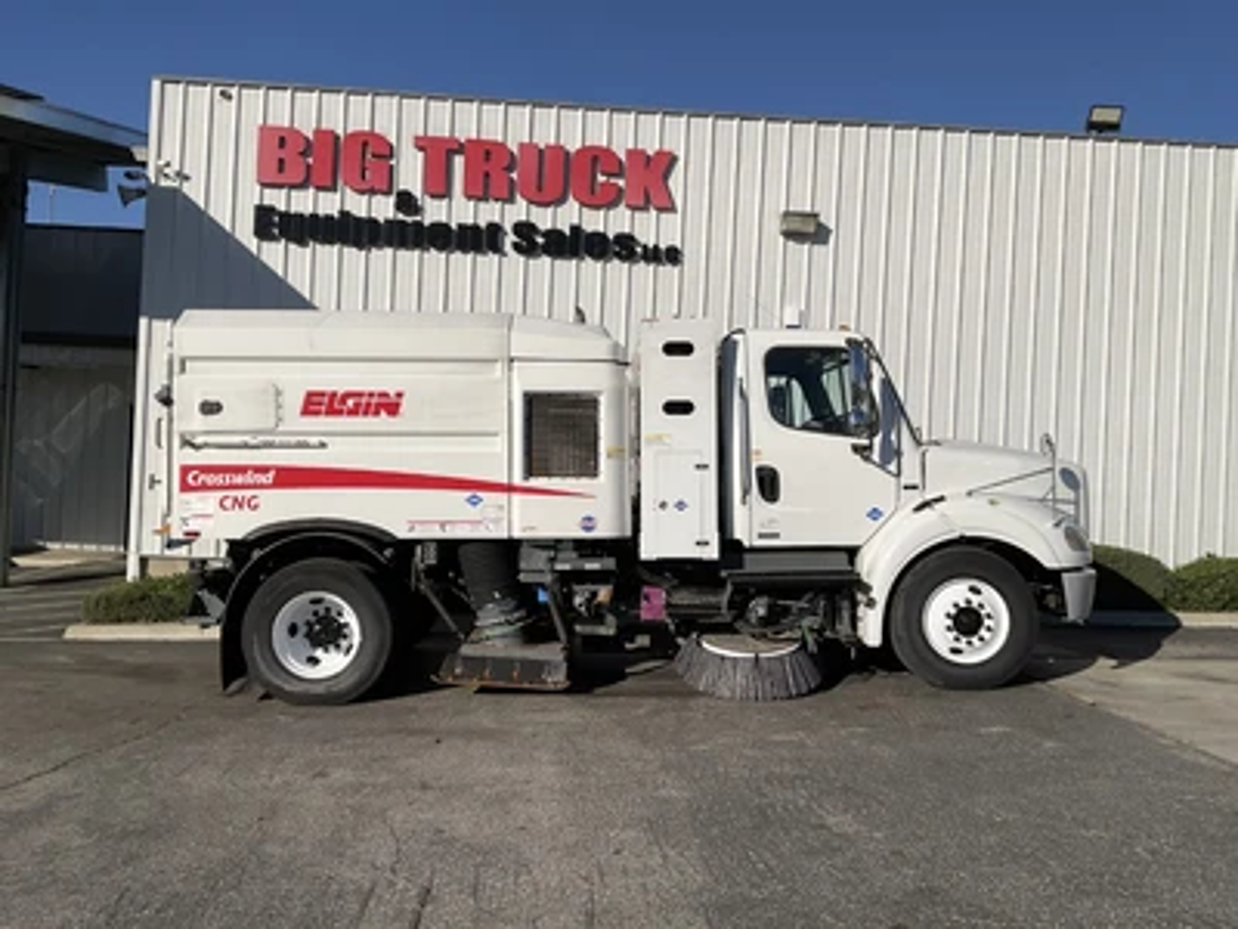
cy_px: 464
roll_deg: -3.1
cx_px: 619
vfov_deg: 48.2
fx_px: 1037
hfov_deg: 61.7
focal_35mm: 29
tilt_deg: +1.0
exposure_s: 1/4405
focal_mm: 3
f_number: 1.8
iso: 16
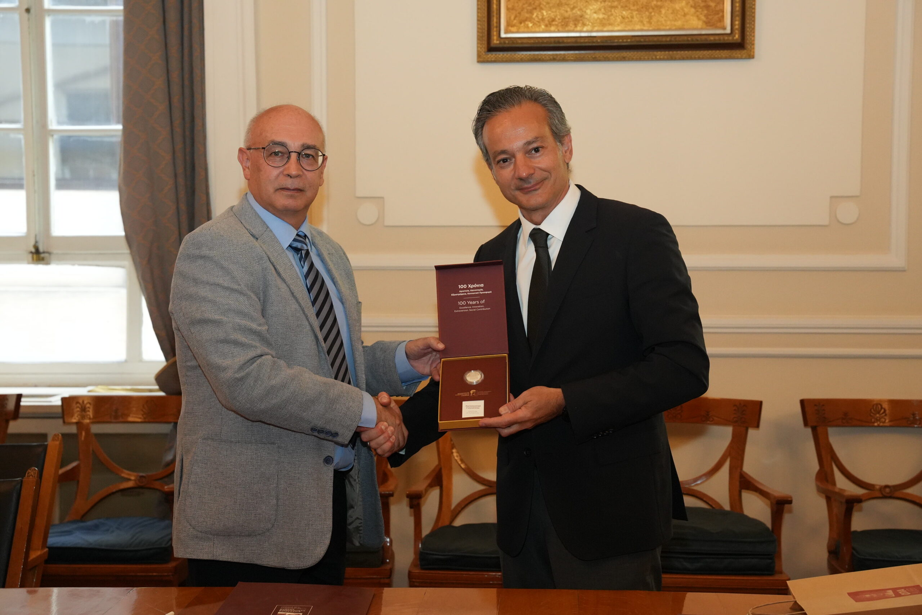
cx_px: 461
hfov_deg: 37.5
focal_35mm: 53
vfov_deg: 25.5
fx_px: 1360
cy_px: 308
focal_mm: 53.1
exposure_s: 1/160
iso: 4000
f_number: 5.6
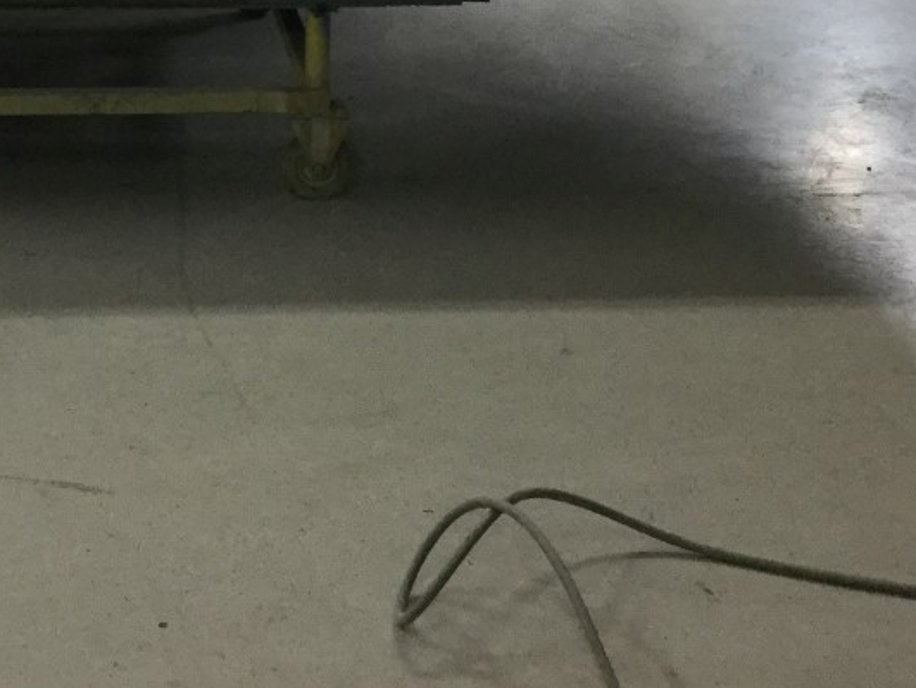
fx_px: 2224
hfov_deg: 22.9
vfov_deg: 16.6
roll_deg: -3.0
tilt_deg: -11.9
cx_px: 160
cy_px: -212
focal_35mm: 84
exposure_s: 1/33
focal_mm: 3.3
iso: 125
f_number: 2.4
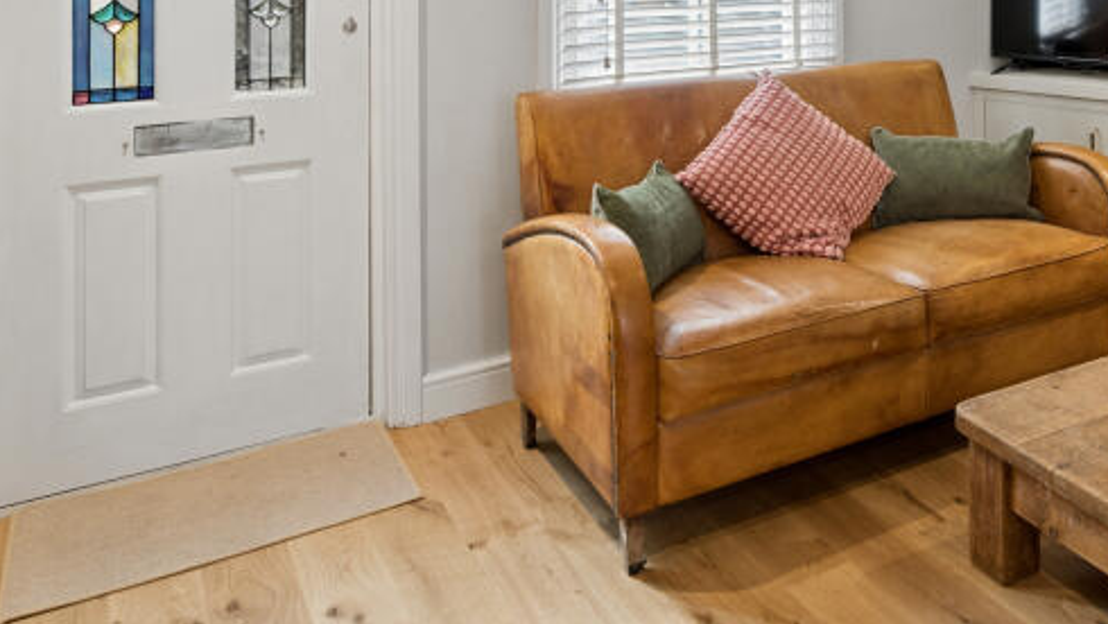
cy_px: -49
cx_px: 846
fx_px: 1029
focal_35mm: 35
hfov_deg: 53.7
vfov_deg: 30.5
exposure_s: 1/20
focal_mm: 16
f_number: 7.1
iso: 400
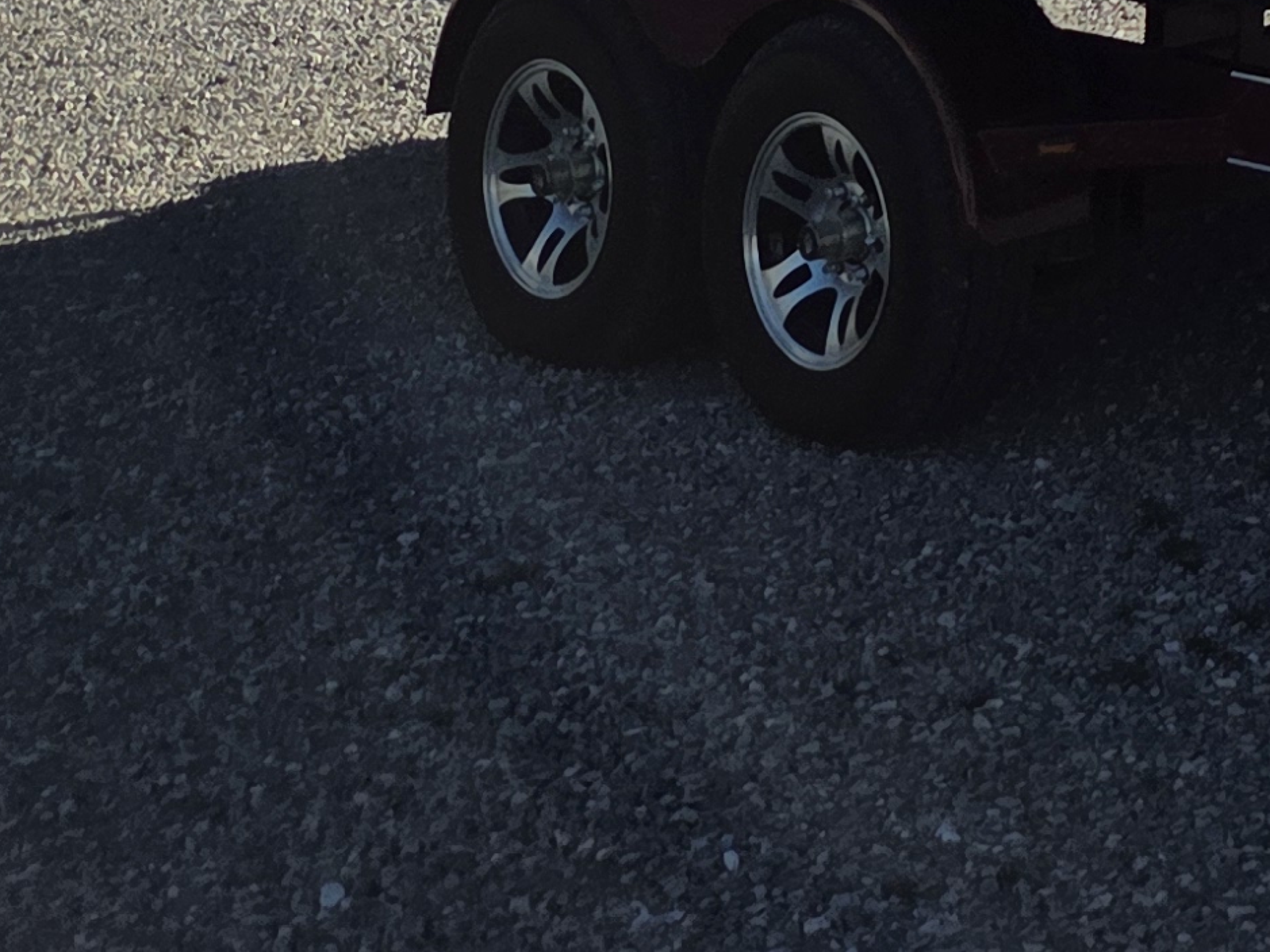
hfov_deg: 16.4
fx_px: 3595
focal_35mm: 98
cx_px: 2371
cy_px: -913
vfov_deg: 13.2
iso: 80
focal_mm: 5.4
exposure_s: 1/6618
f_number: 1.8
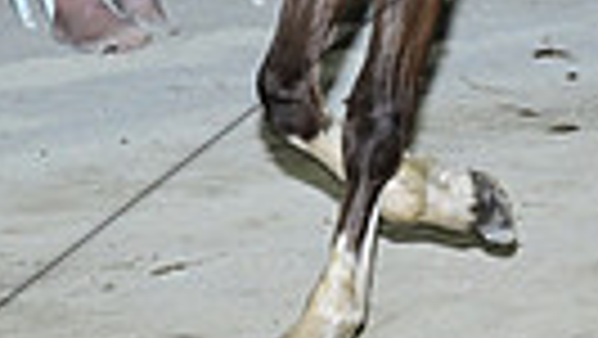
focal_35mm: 311
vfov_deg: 3.9
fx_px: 4934
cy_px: -354
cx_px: 859
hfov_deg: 6.8
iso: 2000
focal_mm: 68
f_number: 4.5
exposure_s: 1/202
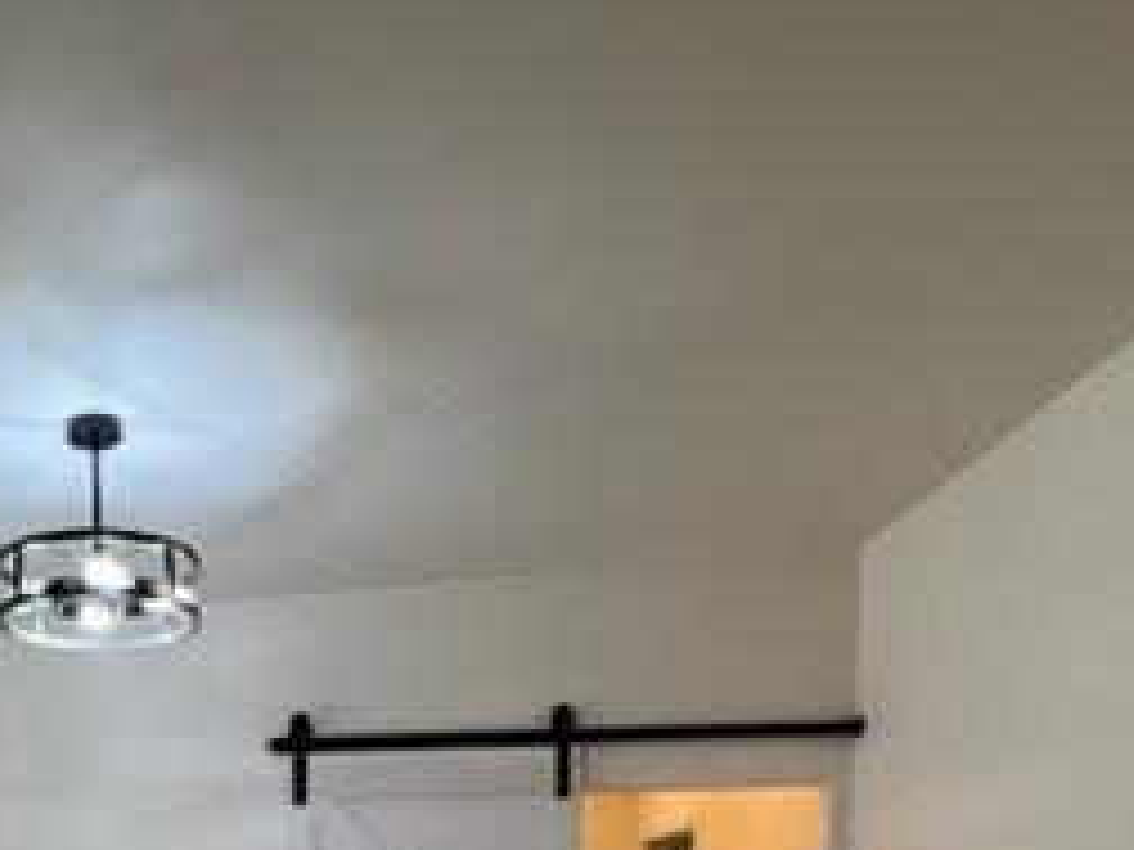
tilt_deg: -6.0
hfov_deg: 52.2
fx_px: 1081
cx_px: 243
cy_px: 1061
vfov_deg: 33.4
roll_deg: +1.2
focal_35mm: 33
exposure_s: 1/120
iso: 100
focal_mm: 1.57
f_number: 1.8
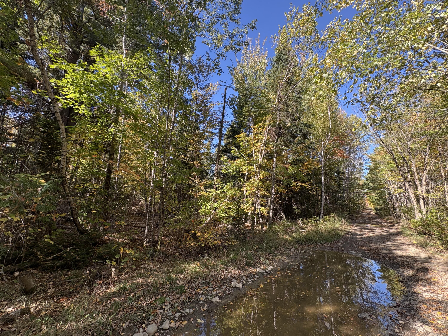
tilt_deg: +12.3
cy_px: 168
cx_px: 224
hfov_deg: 102.1
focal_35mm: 14
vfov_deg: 85.7
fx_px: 181
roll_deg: -1.2
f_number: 2.2
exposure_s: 1/233
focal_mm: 2.22
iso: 50
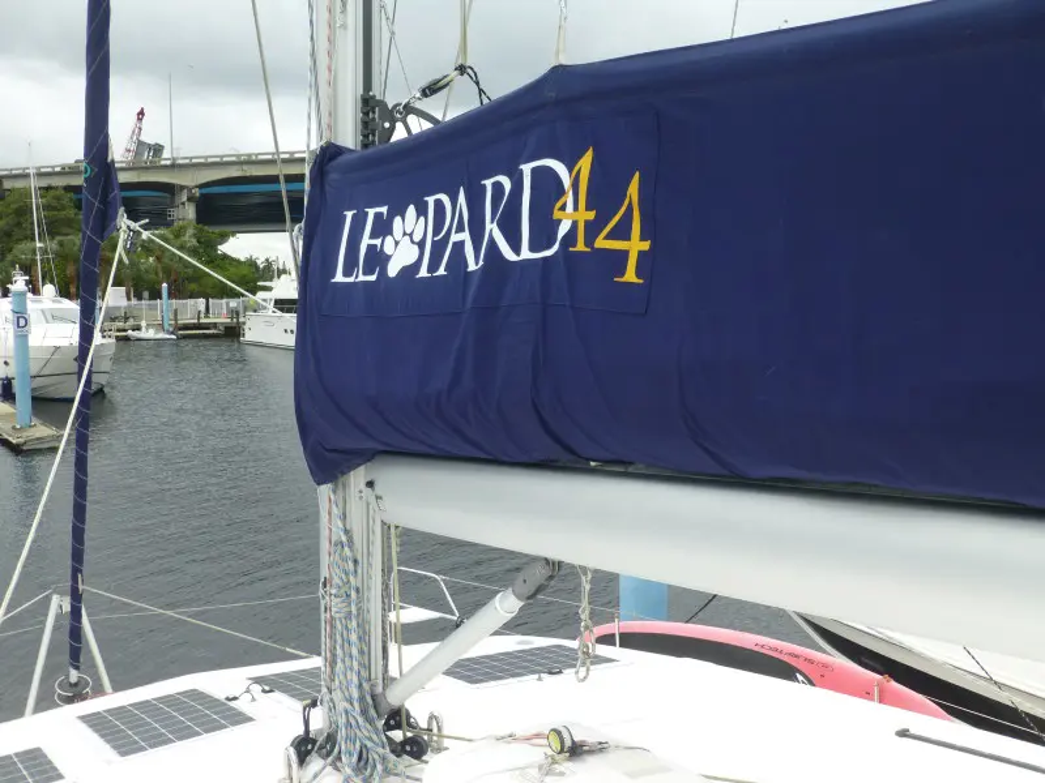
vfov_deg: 41.8
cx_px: 522
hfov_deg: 54.0
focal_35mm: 34
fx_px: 1026
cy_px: 392
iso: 100
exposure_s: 1/250
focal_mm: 6.1
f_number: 3.7
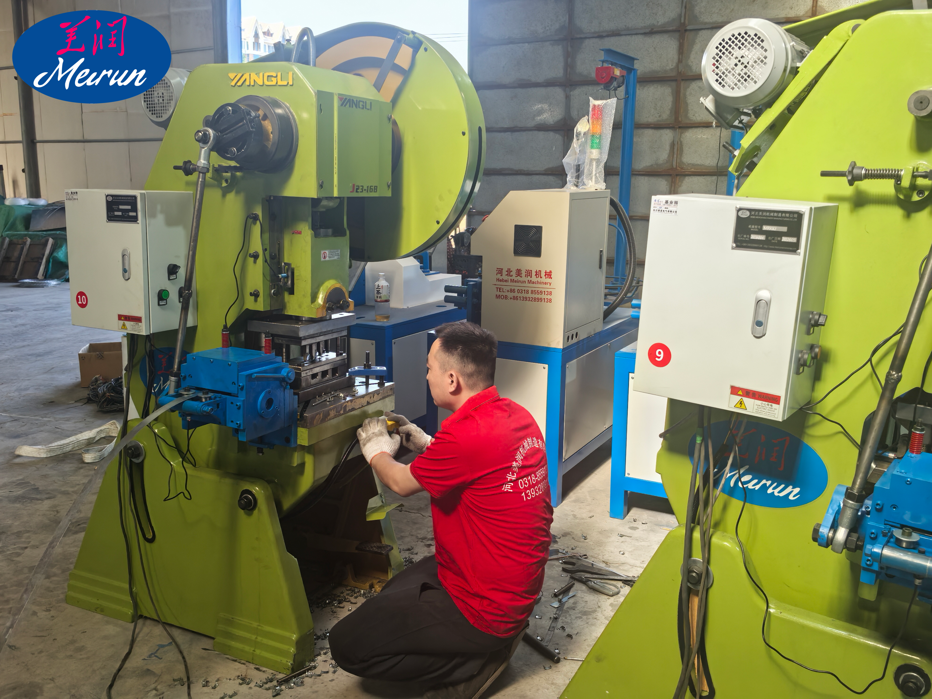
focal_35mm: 32
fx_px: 862
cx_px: 466
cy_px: 350
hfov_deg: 56.8
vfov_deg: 44.2
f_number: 2
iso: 50
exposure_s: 1/319
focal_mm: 6.35
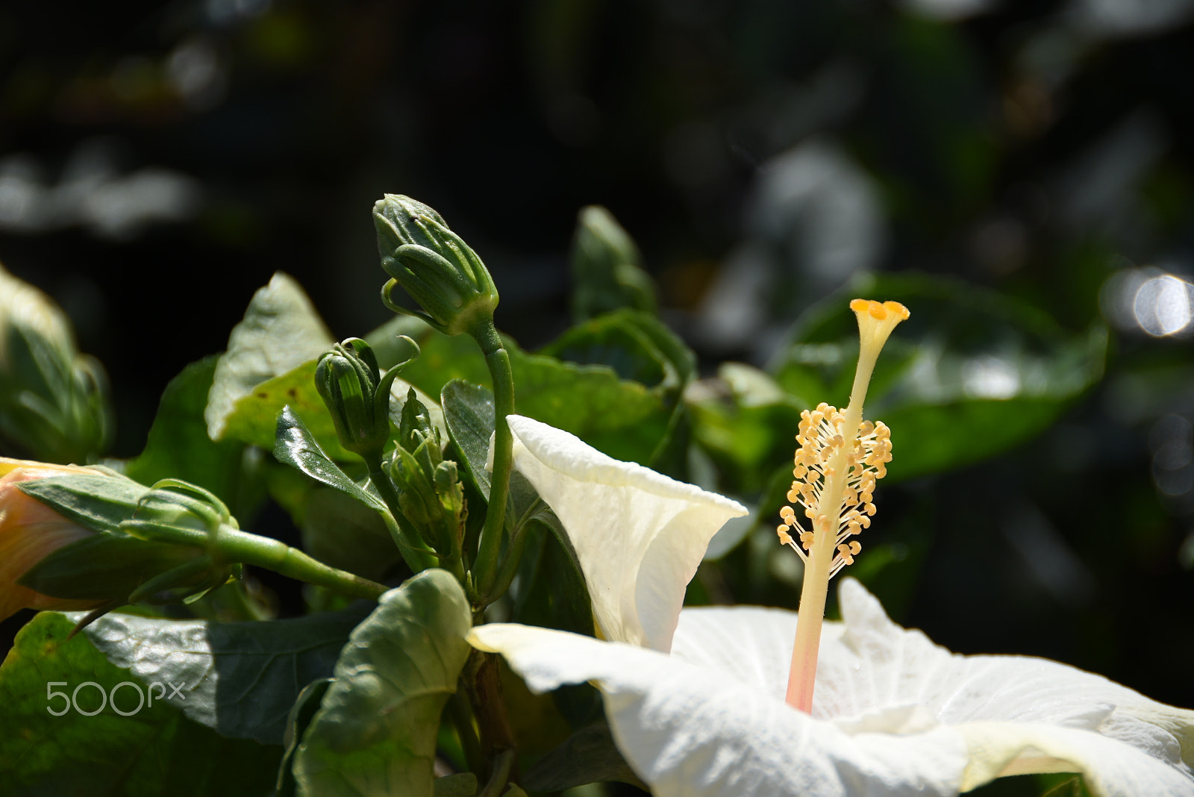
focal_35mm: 255
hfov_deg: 8.1
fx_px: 8460
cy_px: 398
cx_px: 597
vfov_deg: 5.4
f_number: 5.6
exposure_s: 1/500
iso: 100
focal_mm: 170
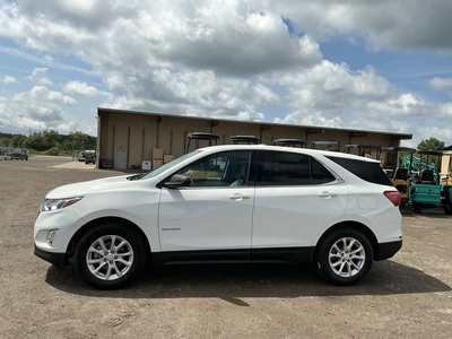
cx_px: 226
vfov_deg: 49.7
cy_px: 170
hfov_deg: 63.4
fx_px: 366
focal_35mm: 28
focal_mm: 3
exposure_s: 1/3322
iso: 25
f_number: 1.8
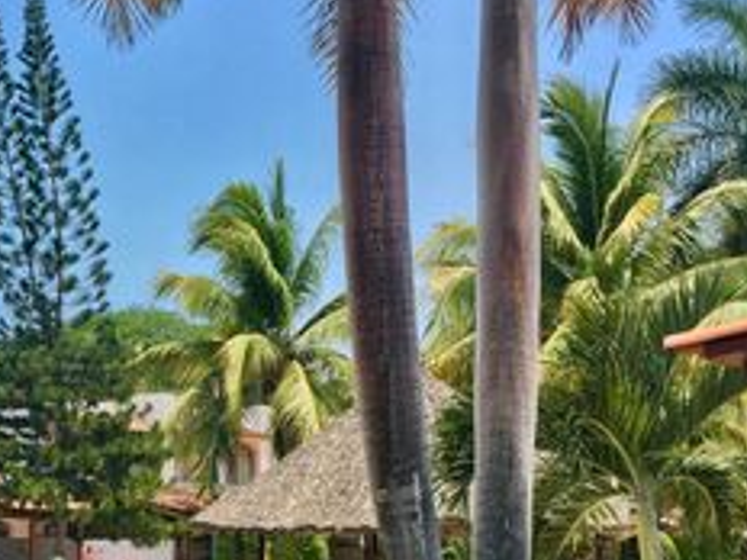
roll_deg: -1.2
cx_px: -10
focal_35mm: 75
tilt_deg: +3.7
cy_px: 486
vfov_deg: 19.3
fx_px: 1618
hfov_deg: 24.7
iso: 25
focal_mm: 4.15
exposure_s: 1/437
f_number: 2.2
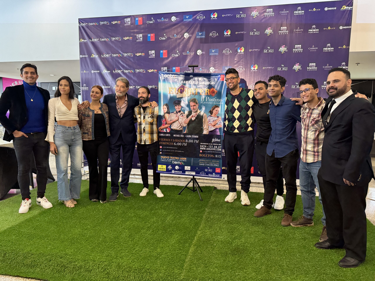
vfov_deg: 56.8
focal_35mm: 24
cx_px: 188
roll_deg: -0.5
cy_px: 140
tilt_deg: -7.0
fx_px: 260
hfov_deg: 71.6
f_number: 1.78
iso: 640
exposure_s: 1/60
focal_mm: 6.86
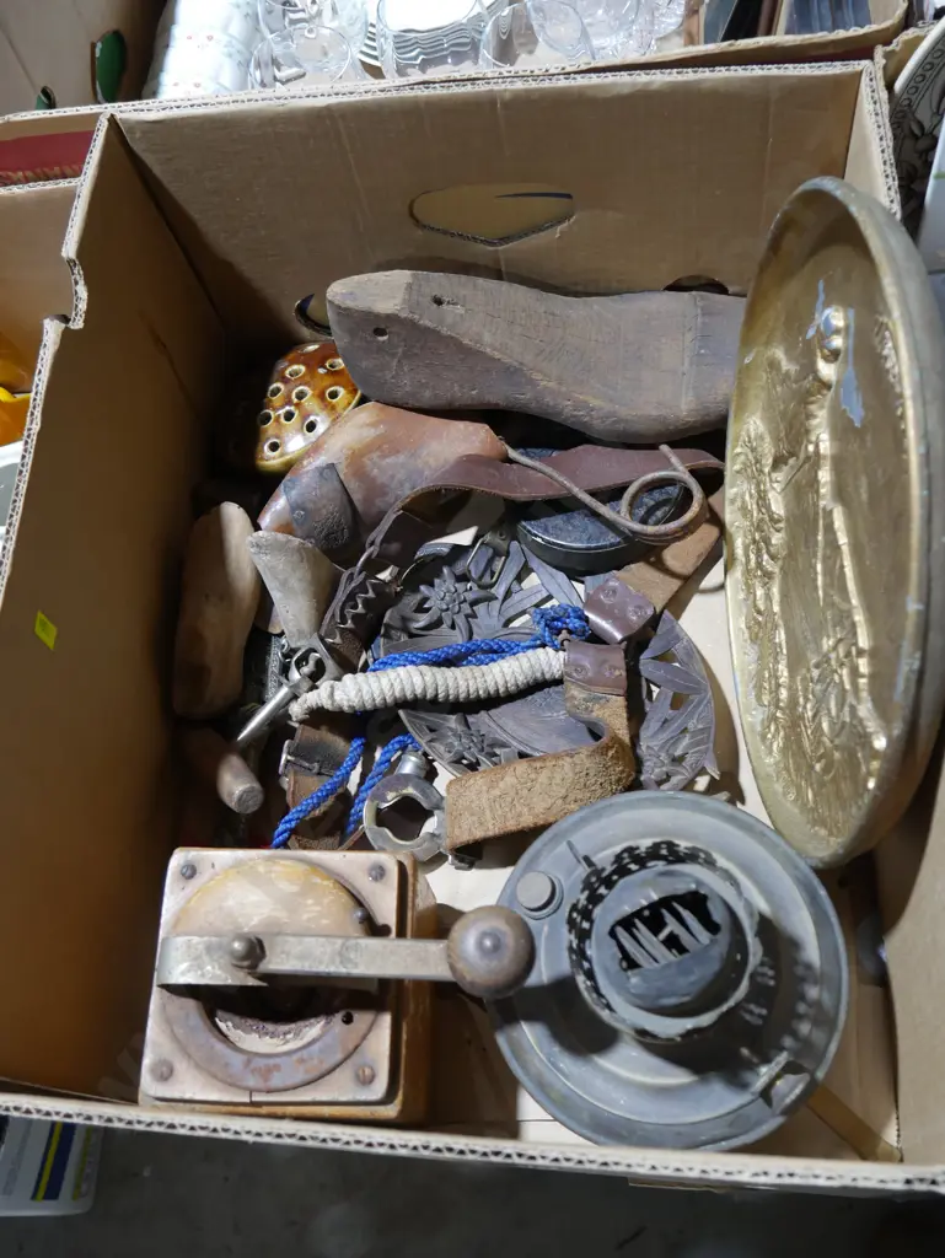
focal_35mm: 34
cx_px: 472
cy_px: 629
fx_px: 1237
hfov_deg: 41.8
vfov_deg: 53.9
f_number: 4
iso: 640
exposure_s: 1/60
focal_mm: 17
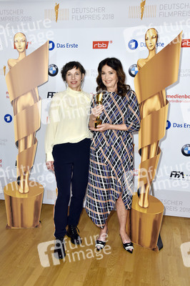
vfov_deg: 54.5
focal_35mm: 35
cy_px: 143
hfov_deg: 37.8
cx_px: 95
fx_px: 278
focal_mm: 35
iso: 1000
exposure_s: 1/125
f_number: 5.6
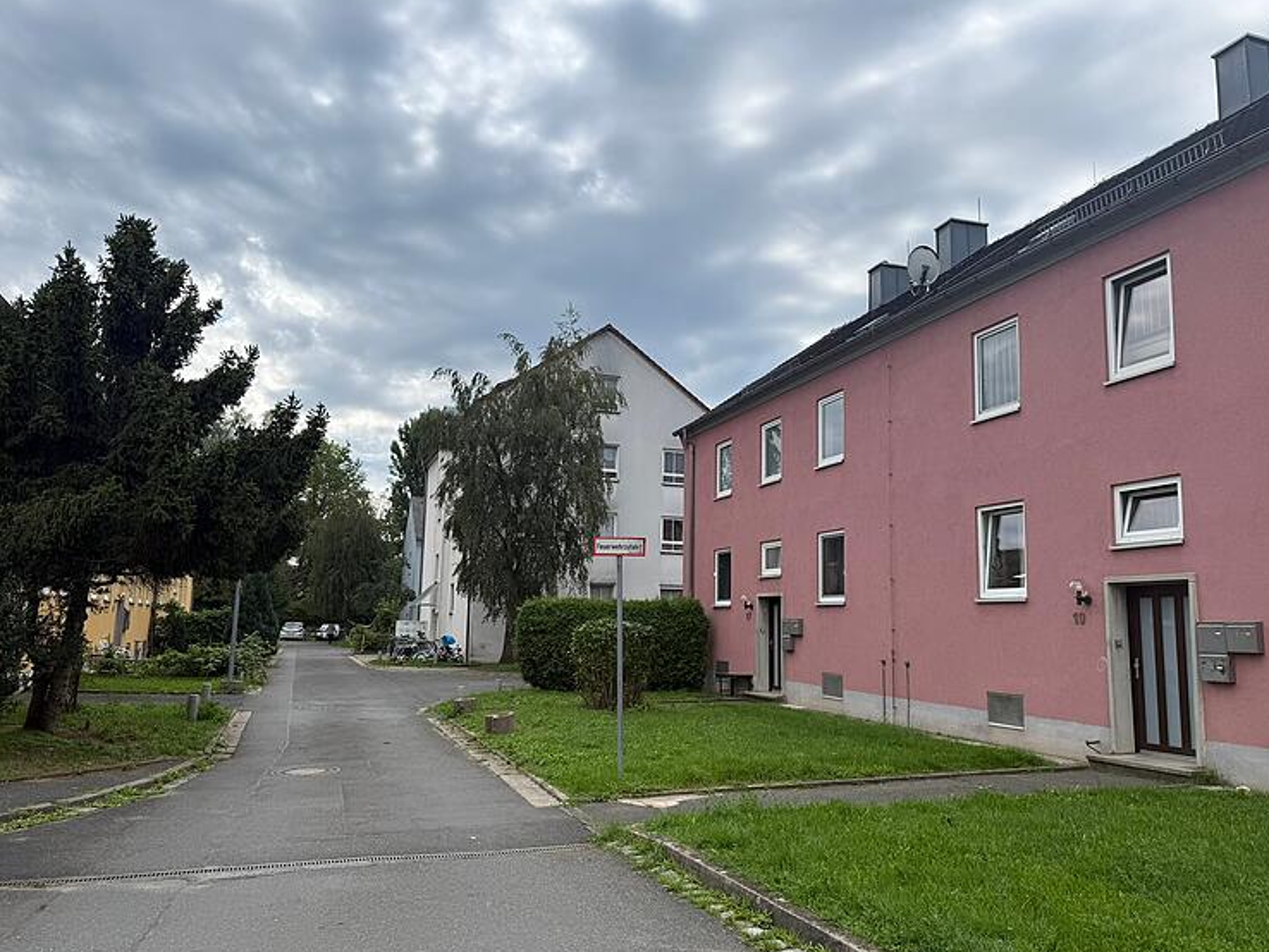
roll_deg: -1.2
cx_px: 659
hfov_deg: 67.3
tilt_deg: +8.0
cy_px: 498
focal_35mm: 26
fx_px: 953
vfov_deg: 53.1
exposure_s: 1/4405
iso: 80
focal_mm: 6.76
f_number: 1.78
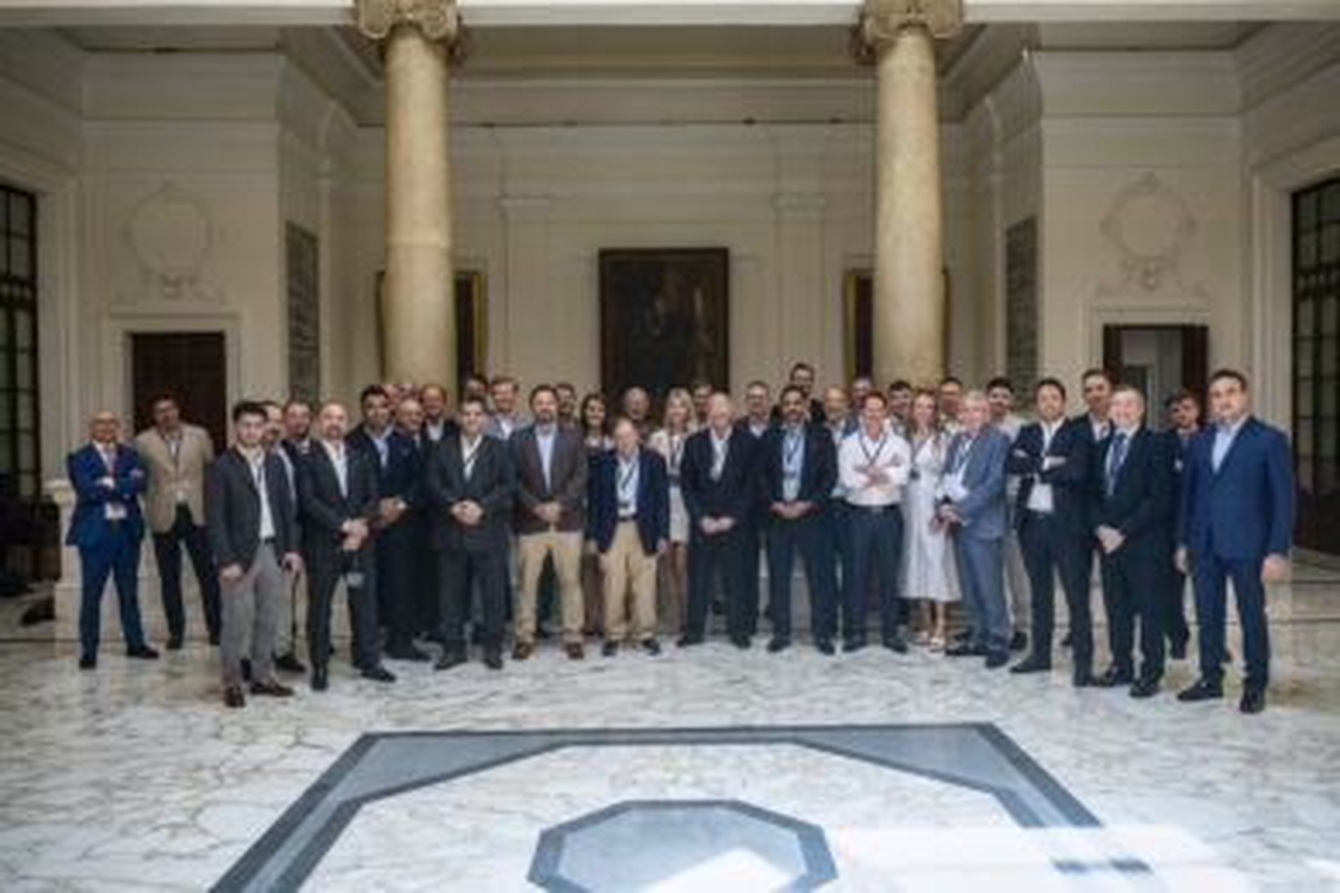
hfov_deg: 63.1
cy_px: 446
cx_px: 683
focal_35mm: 29
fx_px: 1092
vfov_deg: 44.5
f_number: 4
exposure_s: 1/800
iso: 500
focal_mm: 28
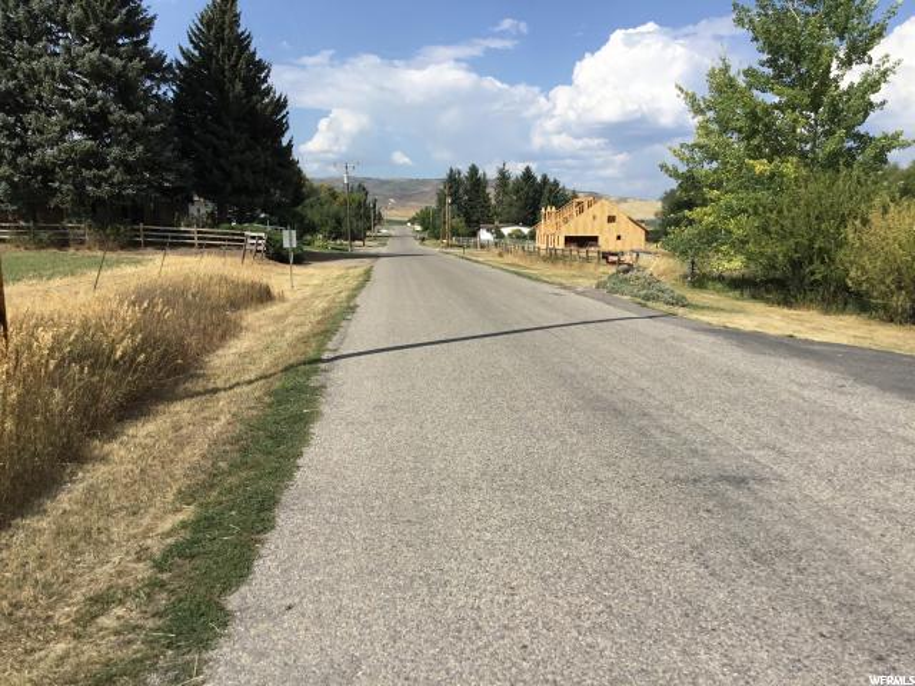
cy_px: 343
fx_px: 819
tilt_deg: -8.5
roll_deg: -0.1
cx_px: 458
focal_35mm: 31
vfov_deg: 45.4
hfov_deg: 58.4
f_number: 2.4
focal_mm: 3.3
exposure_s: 1/1698
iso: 25
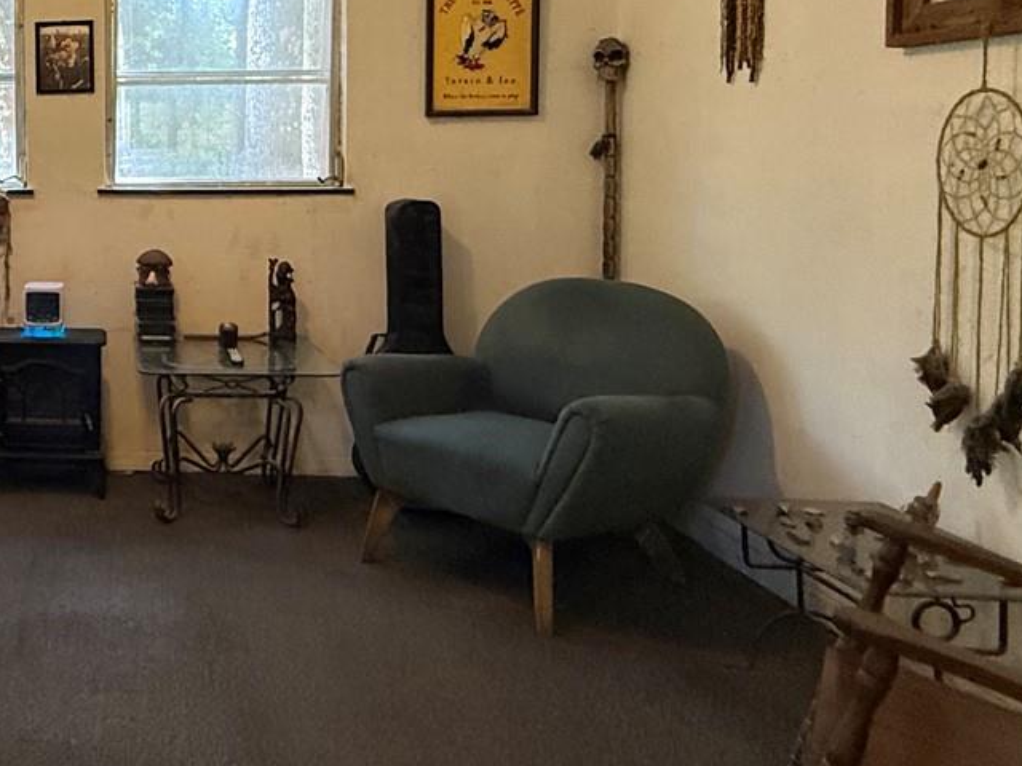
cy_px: 192
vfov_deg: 39.6
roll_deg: +0.4
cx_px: 21
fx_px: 1033
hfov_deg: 45.2
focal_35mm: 35
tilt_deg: -2.8
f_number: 2.2
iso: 400
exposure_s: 1/60
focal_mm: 2.22
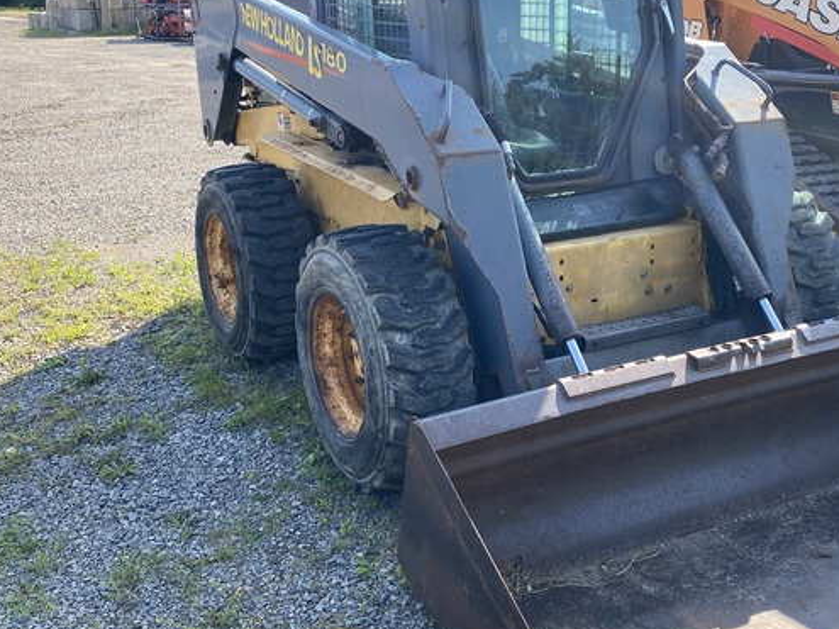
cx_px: 480
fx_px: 1018
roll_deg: +1.4
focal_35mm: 42
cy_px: 254
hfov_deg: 44.7
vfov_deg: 34.2
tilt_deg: -15.9
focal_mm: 4.25
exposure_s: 1/681
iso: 32
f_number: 1.8
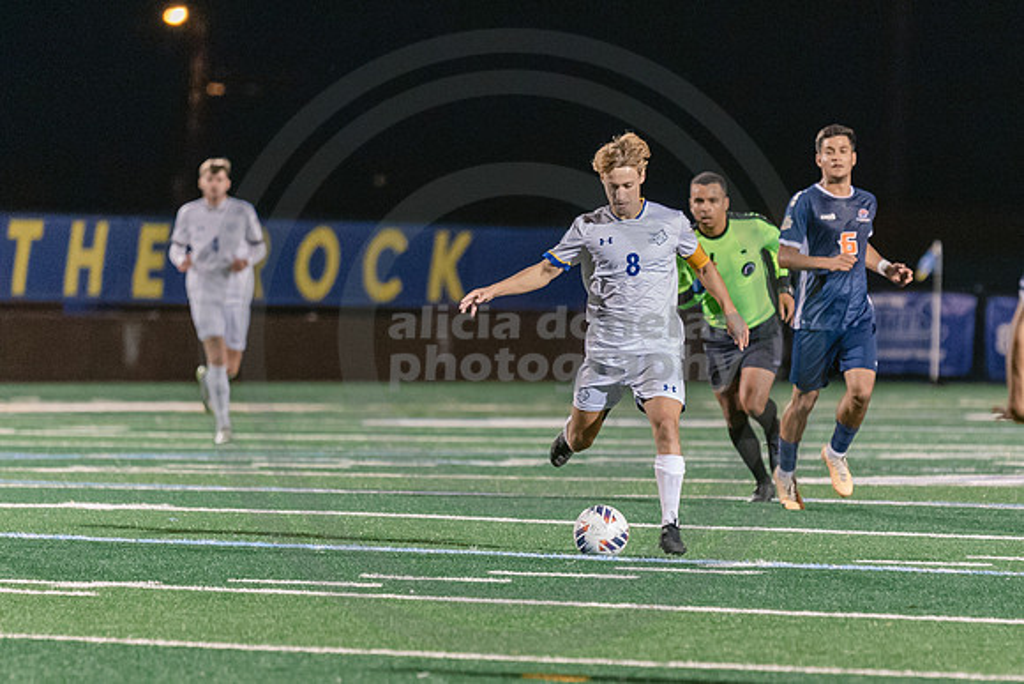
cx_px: 599
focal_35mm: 429
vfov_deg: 3.2
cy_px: 396
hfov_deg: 4.8
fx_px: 12216
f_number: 2.8
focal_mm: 200
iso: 3200
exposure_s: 1/500
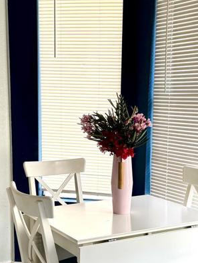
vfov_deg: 30.9
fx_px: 473
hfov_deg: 23.6
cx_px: 91
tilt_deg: -9.9
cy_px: 179
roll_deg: -0.4
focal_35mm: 62
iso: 64
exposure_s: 1/159
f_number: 1.78
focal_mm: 6.76
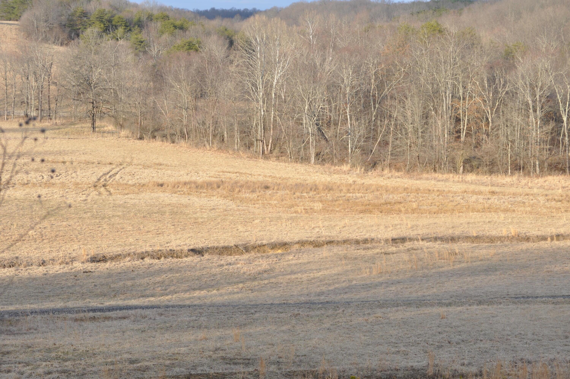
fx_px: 1305
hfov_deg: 24.6
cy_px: 190
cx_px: 285
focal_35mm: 82
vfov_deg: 16.5
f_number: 8
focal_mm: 55
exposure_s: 1/125
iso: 200
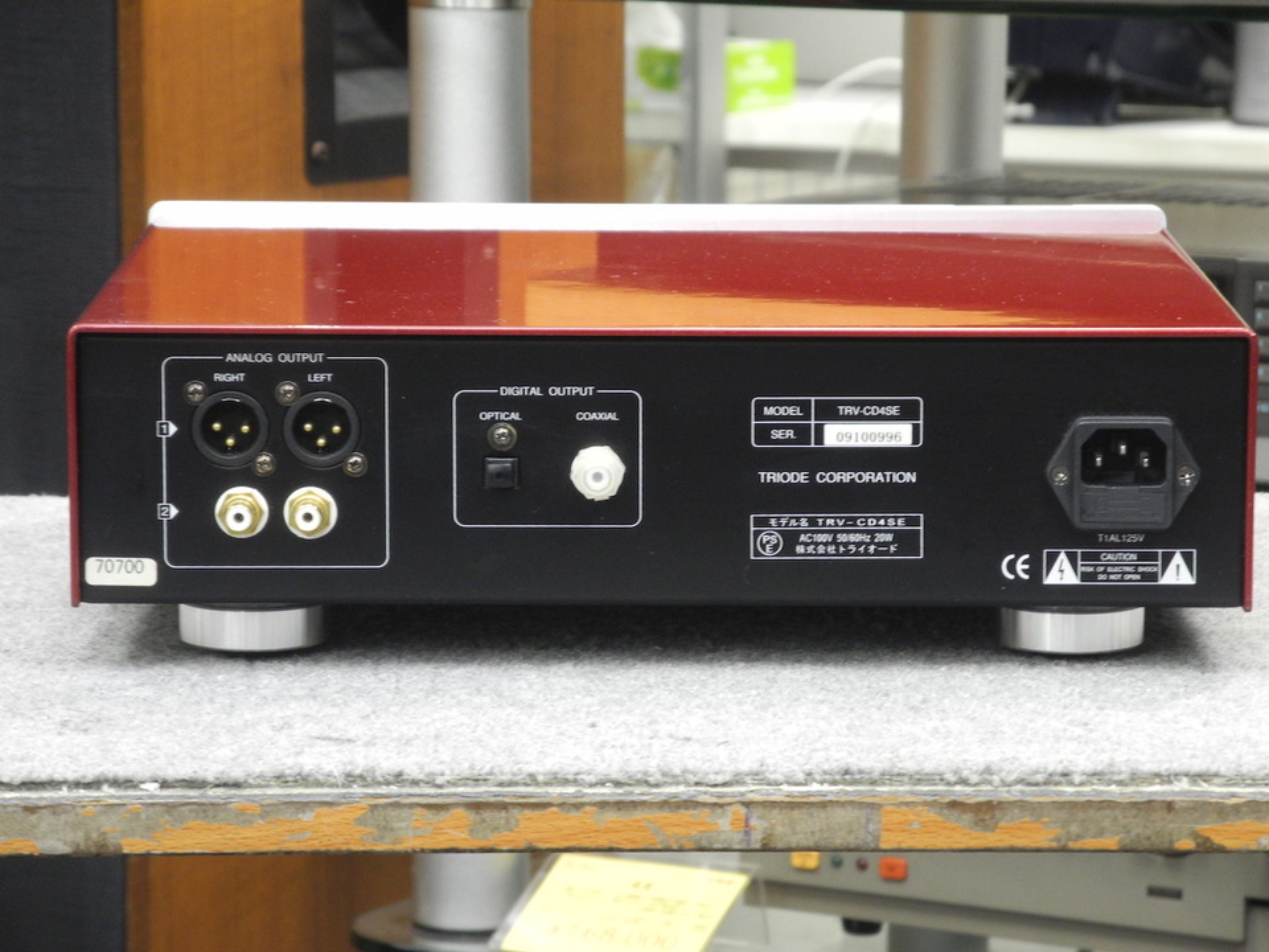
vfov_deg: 8.6
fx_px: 6342
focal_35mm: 173
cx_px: 634
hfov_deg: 11.4
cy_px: 476
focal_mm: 37
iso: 400
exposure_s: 1/8.6
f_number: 5.6
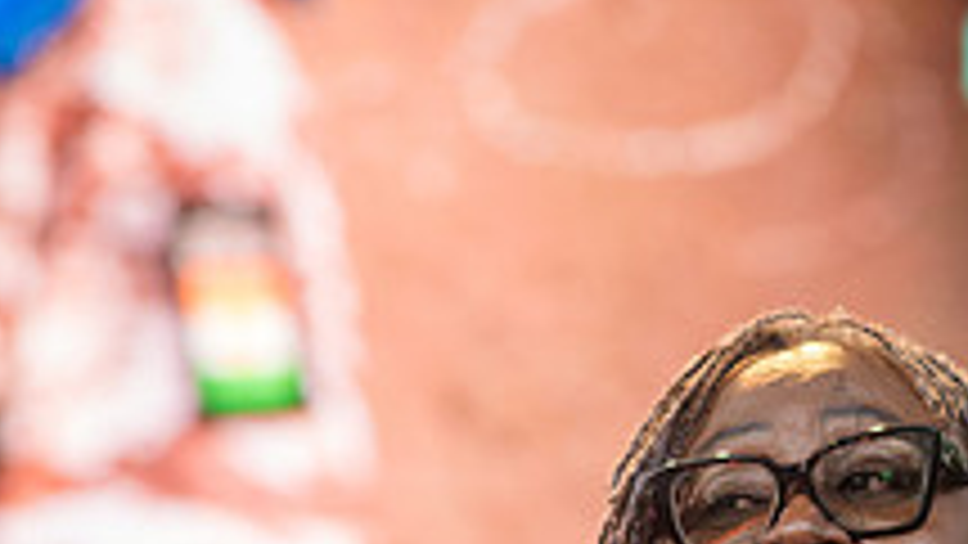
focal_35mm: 478
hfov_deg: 4.5
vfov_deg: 2.5
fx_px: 12271
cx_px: 723
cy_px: 1080
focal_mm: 135
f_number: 4
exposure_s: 1/400
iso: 1000
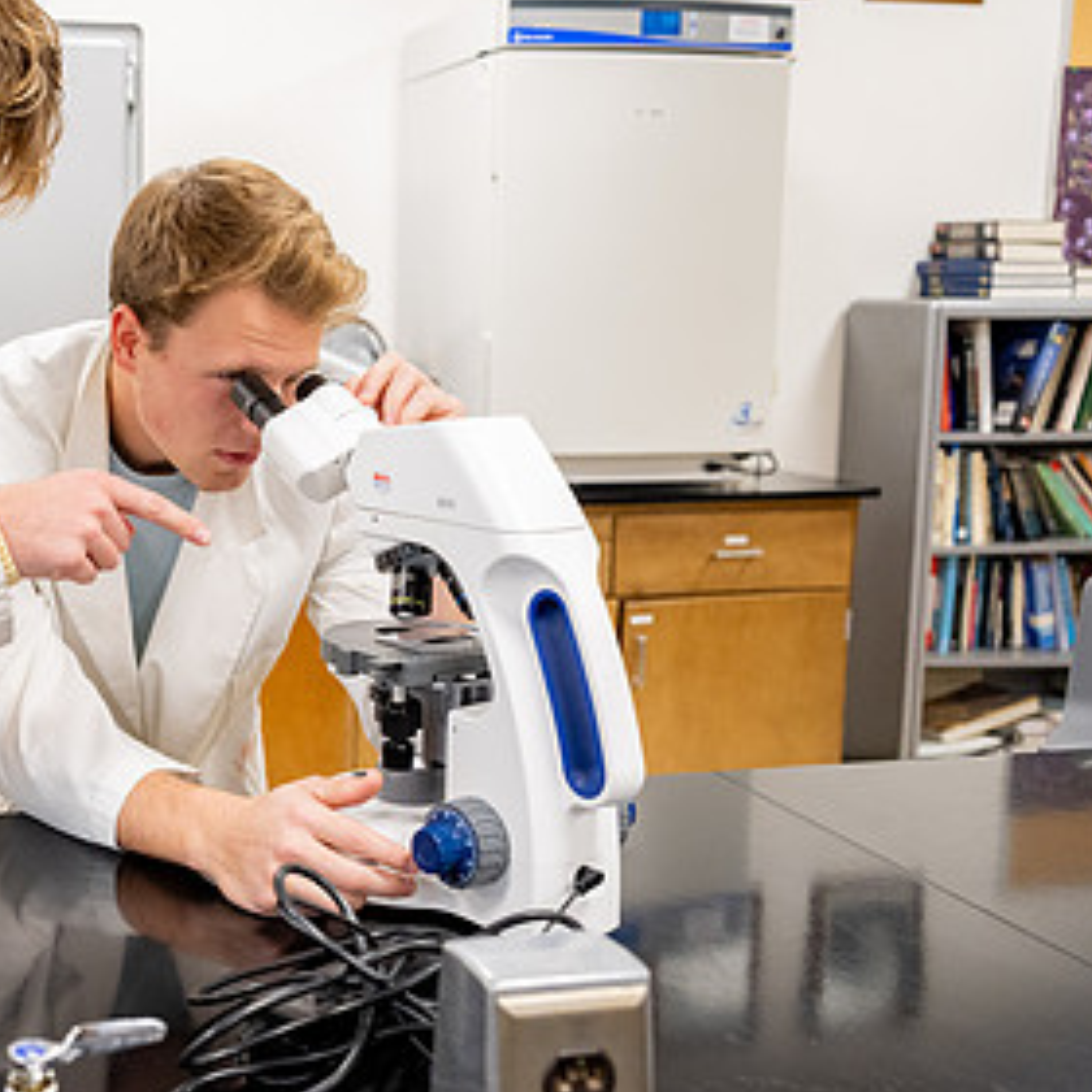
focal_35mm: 47
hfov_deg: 34.1
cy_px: 506
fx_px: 1677
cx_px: 116
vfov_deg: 36.0
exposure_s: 1/160
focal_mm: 25.5
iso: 1000
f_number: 3.2
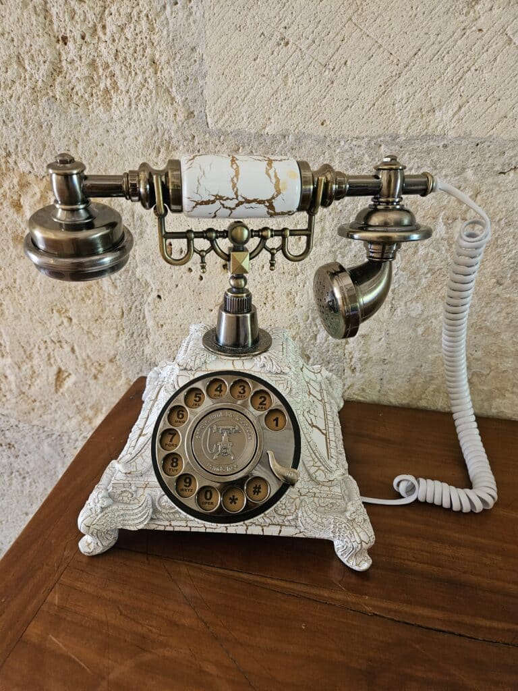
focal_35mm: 23
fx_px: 459
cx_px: 259
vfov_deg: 73.9
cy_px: 346
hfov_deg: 58.9
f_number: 1.8
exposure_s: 1/100
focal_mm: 5.4
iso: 1000
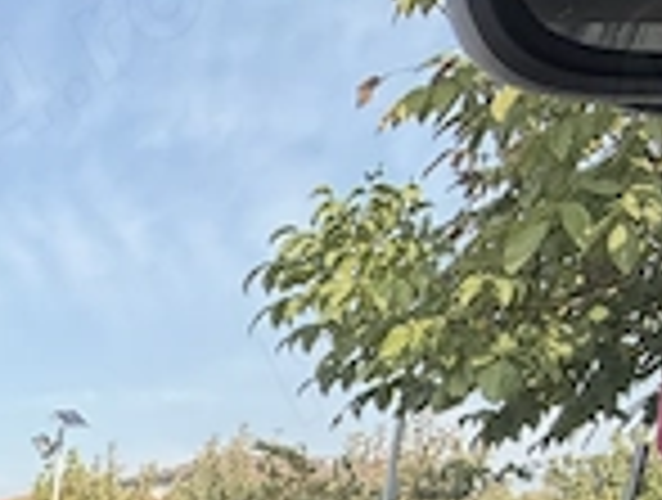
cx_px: -405
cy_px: 910
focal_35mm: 57
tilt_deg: -16.0
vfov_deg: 19.2
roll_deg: +0.5
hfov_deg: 24.0
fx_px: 1093
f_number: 2.2
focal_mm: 2.22
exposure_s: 1/370
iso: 50
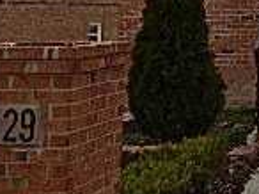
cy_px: -103
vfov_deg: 13.7
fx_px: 754
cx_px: 342
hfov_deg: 18.1
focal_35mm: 101
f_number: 3
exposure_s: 1/400
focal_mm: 4
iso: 125
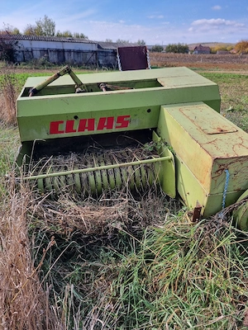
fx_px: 229
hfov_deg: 56.8
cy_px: 165
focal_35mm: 24
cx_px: 124
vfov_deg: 71.6
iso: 50
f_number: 1.8
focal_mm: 6.7
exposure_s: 1/769
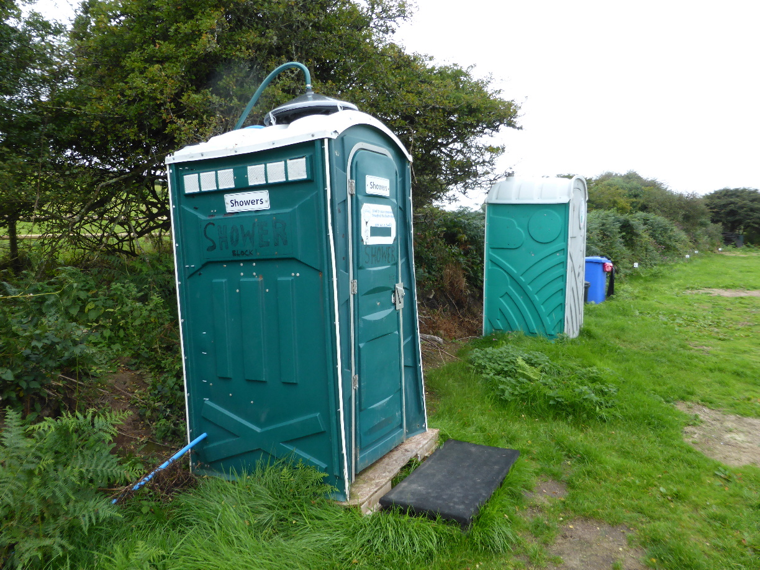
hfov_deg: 69.4
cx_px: 380
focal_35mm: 25
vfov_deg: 54.9
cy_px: 285
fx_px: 549
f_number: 3.3
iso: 100
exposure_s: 1/80
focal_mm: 4.3
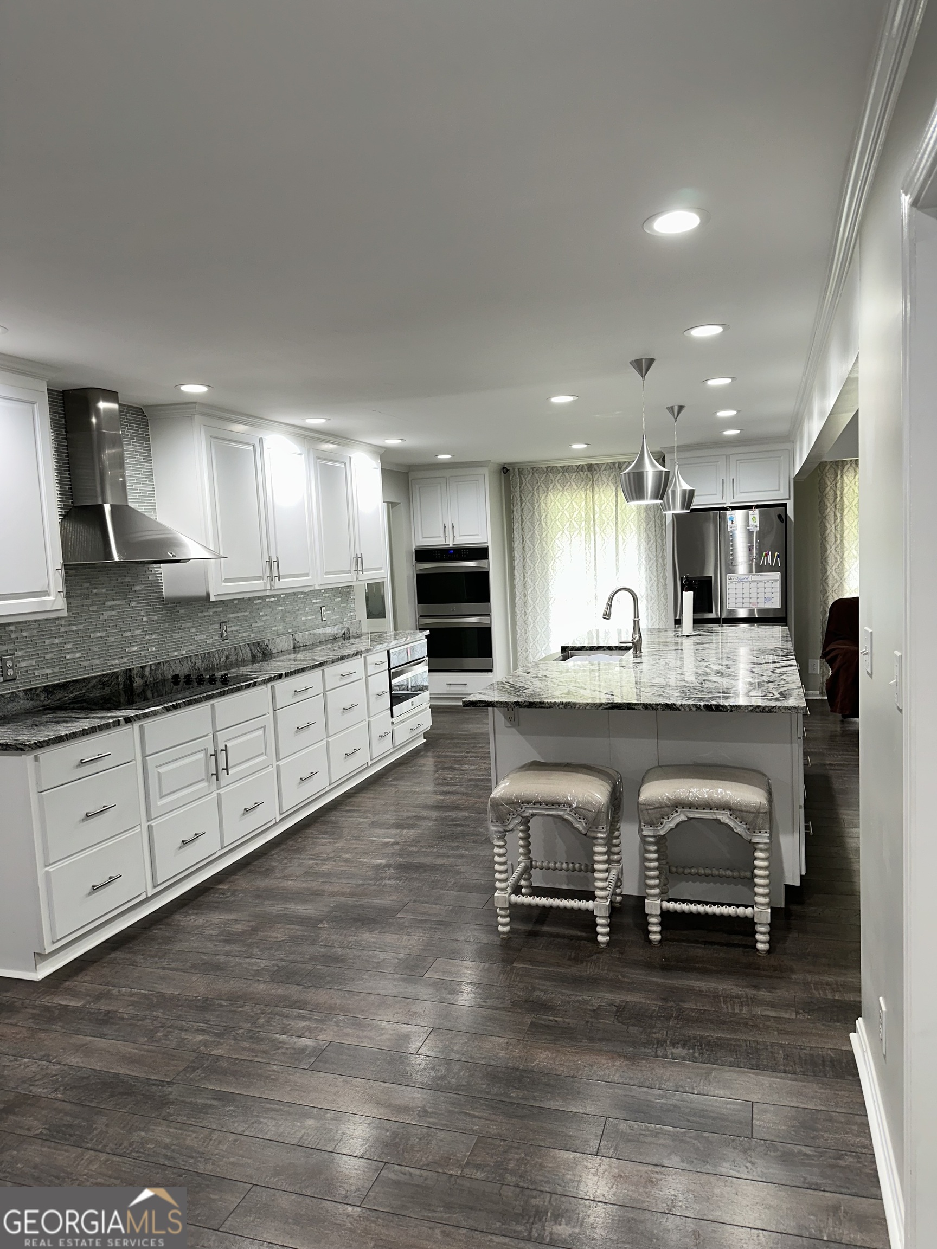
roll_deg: +1.1
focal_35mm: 24
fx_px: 866
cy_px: 624
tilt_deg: -4.1
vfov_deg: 71.6
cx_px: 468
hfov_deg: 56.8
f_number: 1.78
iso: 64
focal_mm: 6.86
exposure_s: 1/30
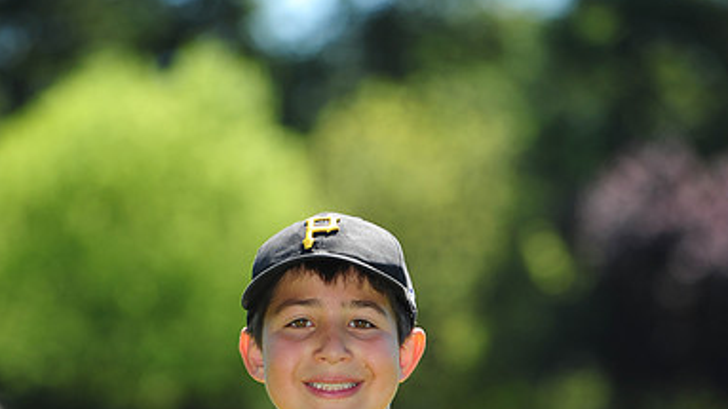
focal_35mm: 317
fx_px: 6116
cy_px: 529
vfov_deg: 3.8
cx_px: 363
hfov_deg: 6.8
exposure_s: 1/800
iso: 320
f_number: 5
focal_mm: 200
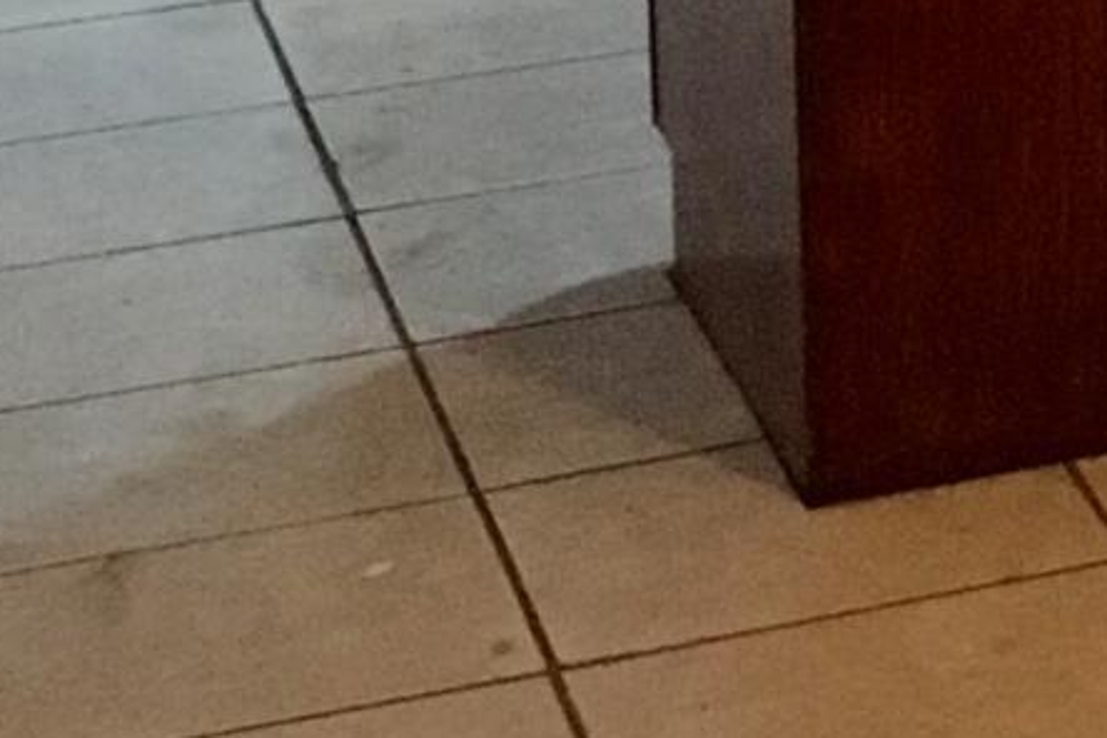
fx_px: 6273
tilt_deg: -4.5
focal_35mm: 204
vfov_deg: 6.3
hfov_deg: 8.6
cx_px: 3184
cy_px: -1311
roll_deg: +1.8
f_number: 2.2
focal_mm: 4.15
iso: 200
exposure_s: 1/24
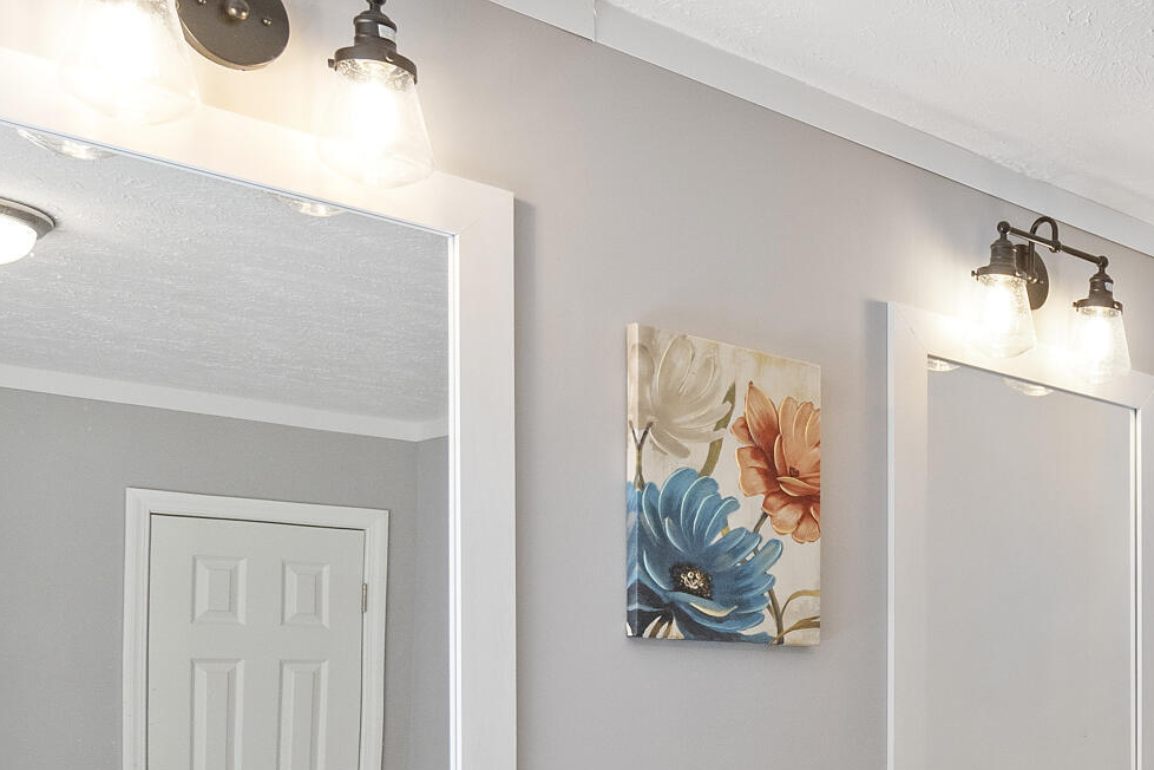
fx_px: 1474
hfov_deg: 36.1
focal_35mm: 46
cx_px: 1278
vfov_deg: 27.8
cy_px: 736
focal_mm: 10
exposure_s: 1/40
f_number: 7.1
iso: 320
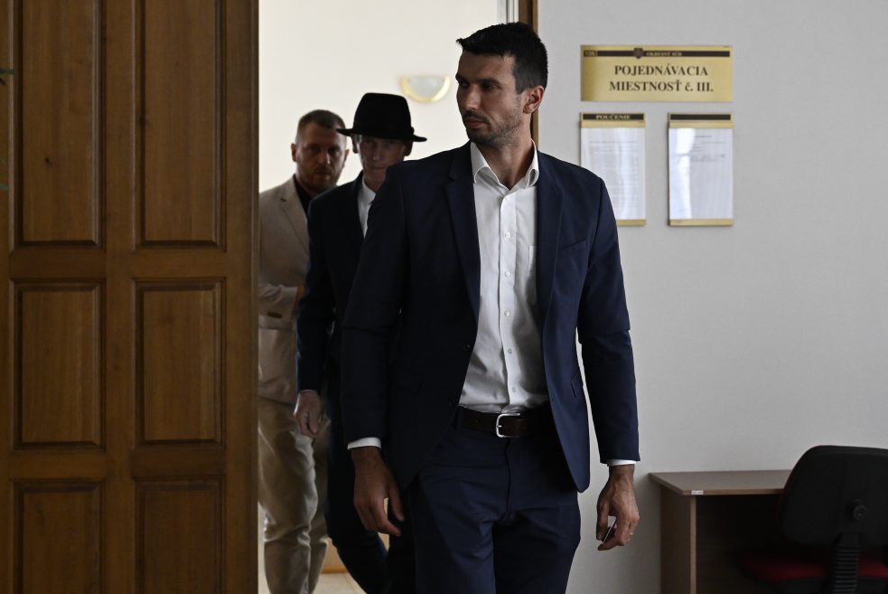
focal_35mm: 60
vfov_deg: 22.7
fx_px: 1481
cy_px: 300
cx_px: 451
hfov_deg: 33.4
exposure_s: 1/1000
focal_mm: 59
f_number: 4
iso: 3200
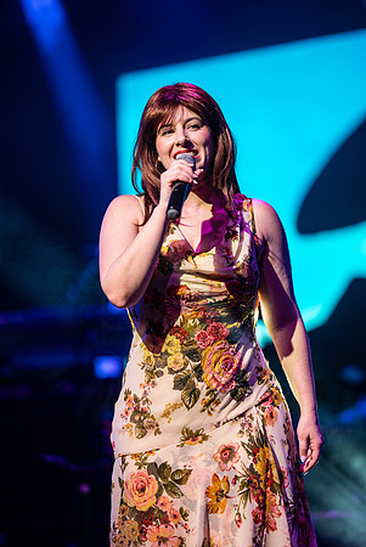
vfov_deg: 15.2
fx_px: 2054
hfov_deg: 10.2
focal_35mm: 135
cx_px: 183
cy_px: 274
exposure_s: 1/320
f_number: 1.8
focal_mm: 135
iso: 500
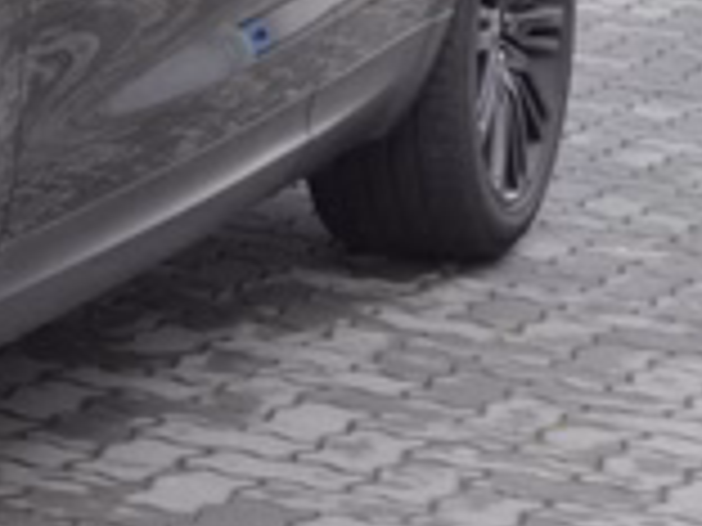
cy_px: -108
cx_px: -657
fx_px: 3833
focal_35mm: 189
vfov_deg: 7.8
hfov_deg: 9.8
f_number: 4.8
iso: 800
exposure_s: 1/50
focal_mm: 32
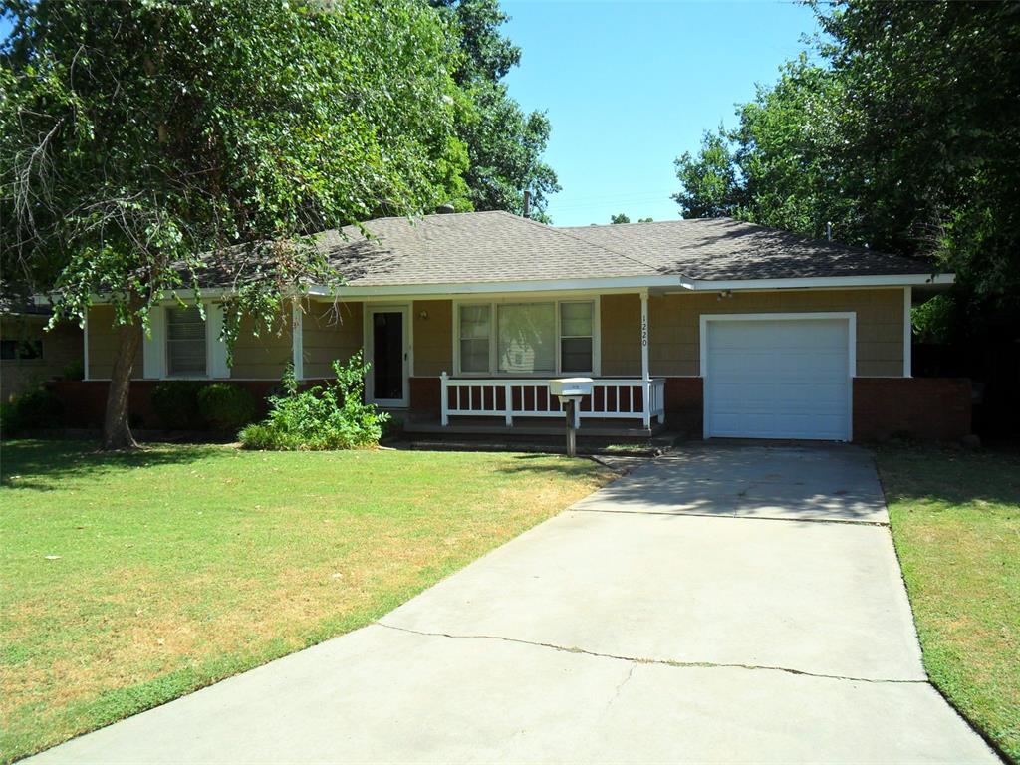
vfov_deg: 44.2
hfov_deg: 56.8
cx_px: 510
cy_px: 382
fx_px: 943
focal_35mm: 32
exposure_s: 1/500
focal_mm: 5.7
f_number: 3.7
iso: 100
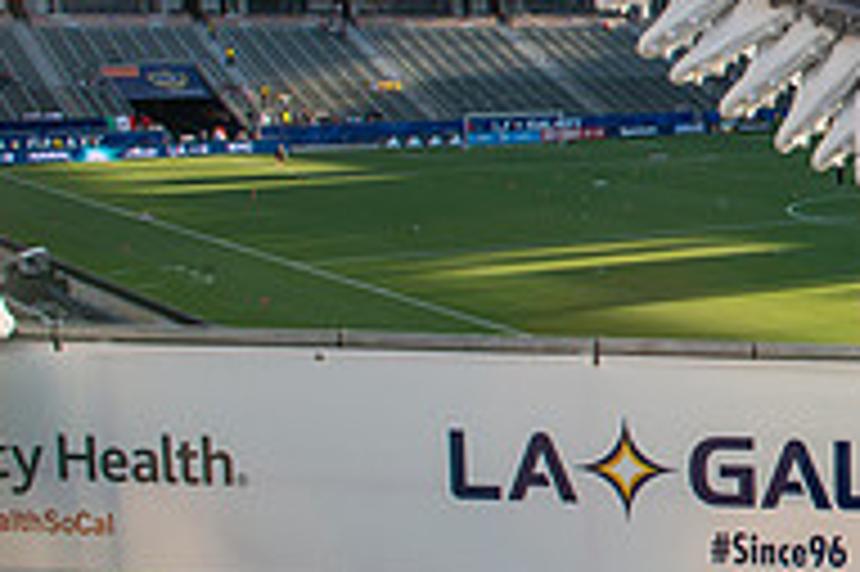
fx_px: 1742
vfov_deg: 18.6
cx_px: 1256
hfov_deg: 23.0
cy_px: 196
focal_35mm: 73
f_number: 8
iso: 250
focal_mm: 24
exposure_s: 1/160
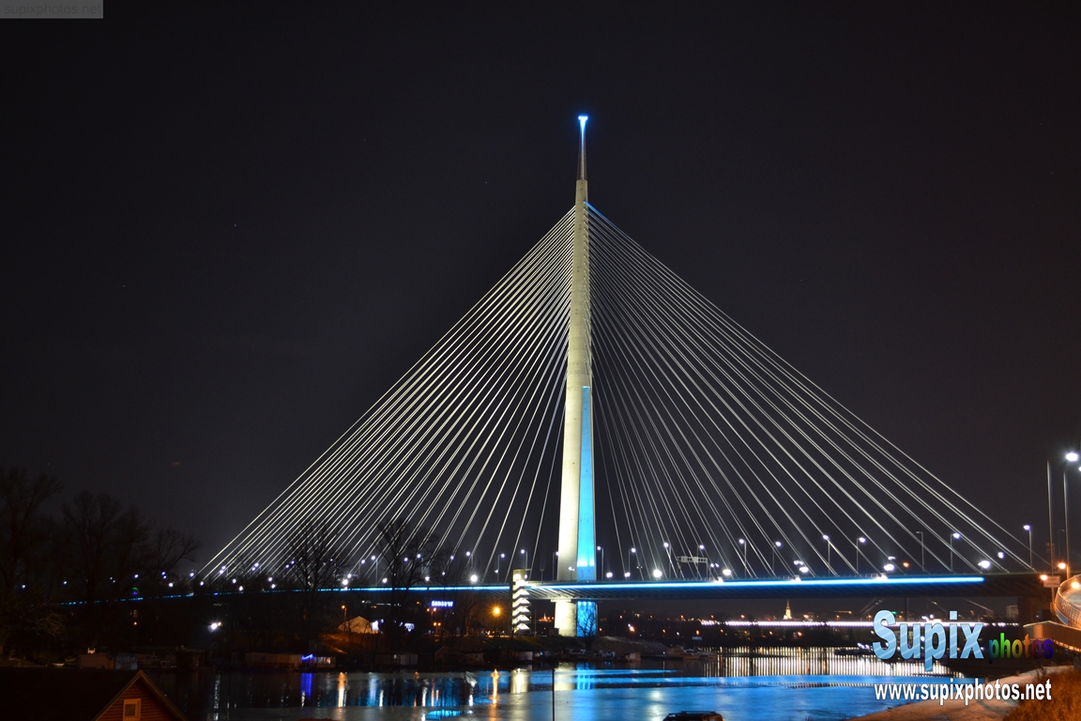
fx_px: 1576
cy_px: 360
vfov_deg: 25.8
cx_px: 540
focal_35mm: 52
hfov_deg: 37.9
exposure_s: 1
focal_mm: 35
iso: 400
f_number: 5
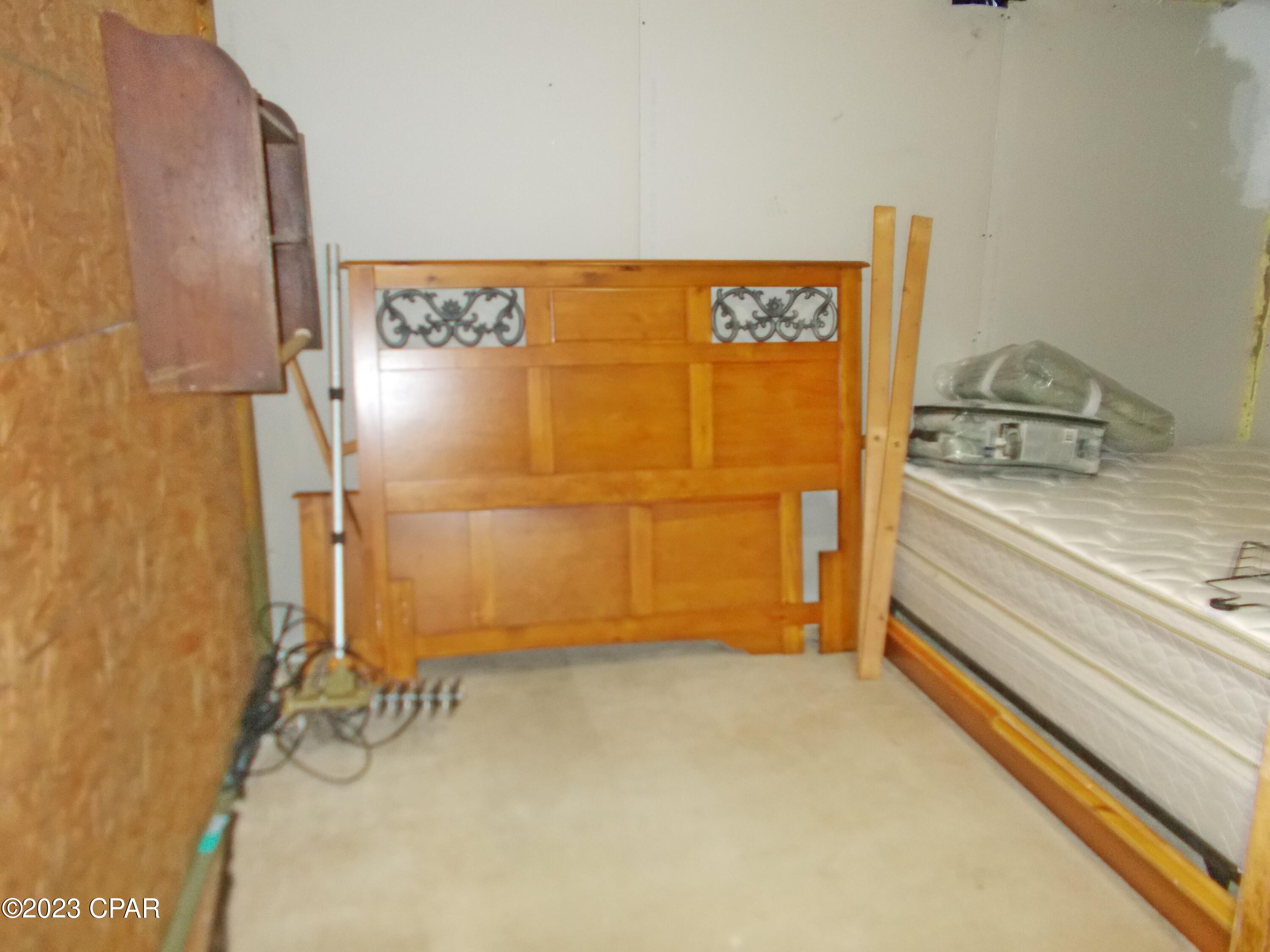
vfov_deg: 53.1
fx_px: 954
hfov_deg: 67.3
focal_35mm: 26
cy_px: 476
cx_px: 635
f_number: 3.2
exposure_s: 1/25
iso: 360
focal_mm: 4.6
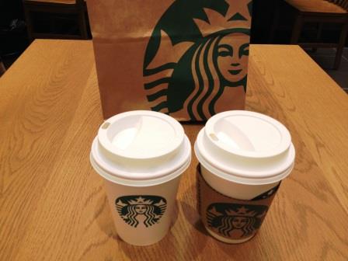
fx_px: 352
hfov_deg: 52.6
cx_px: 174
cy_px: 130
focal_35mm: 35
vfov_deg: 40.7
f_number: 2.4
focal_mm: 4.28
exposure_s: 1/20
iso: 100
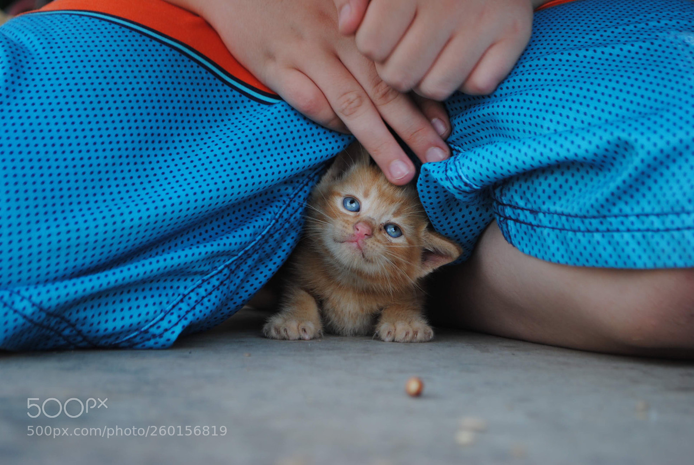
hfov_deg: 24.6
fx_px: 1592
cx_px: 347
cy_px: 232
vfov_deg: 16.6
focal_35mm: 82
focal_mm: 55
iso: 100
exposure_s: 1/20
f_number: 5.6
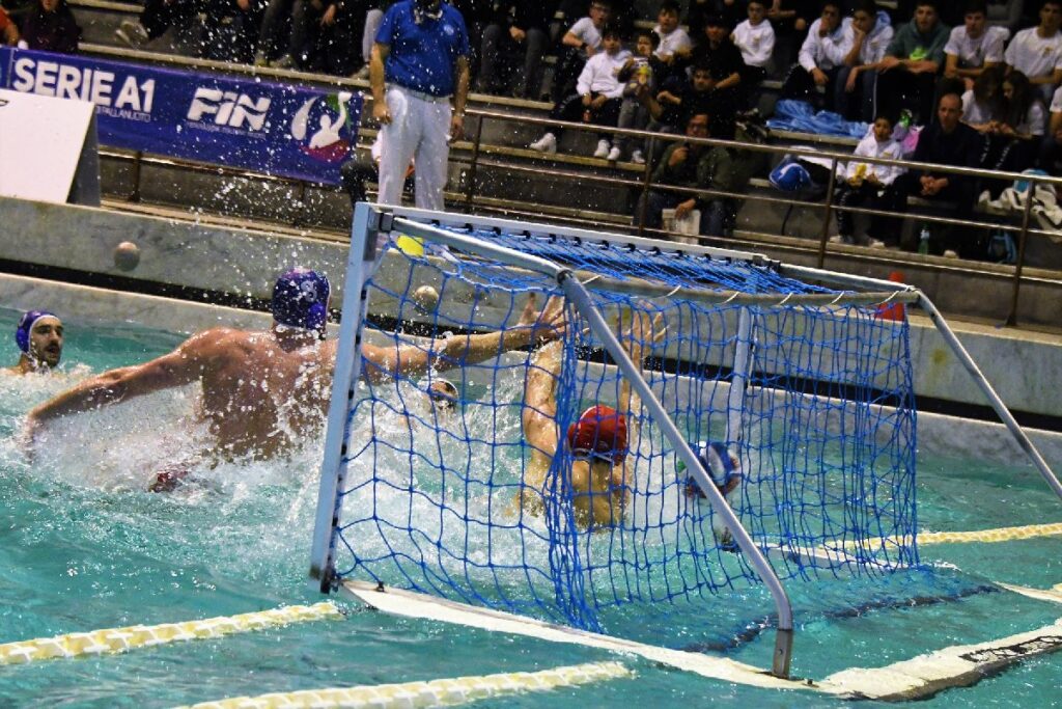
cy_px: 354
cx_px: 531
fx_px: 3629
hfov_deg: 16.7
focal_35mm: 123
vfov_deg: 11.1
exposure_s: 1/400
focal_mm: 82
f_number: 5
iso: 6400
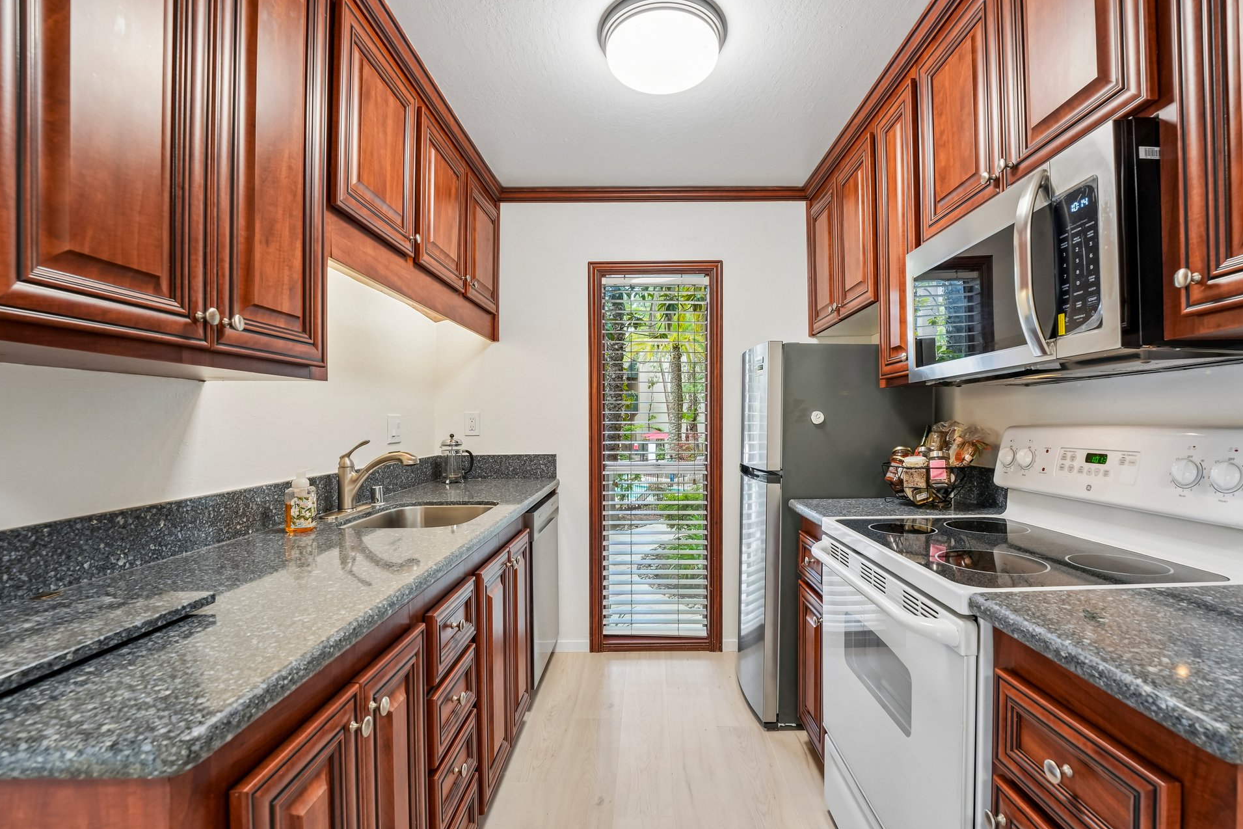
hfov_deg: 100.3
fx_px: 518
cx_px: 662
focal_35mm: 15
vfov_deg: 77.3
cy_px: 426
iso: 640
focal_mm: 14
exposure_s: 1/25
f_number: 8
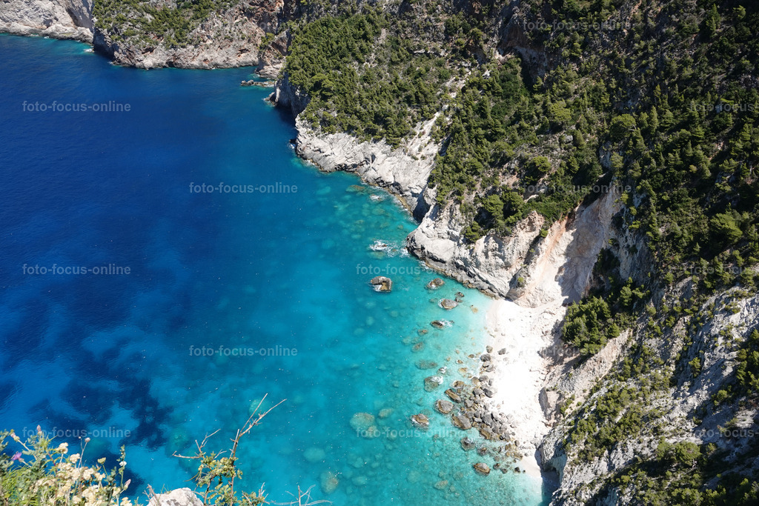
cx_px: 380
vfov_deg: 45.0
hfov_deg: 63.7
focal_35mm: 29
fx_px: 611
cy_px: 253
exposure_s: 1/640
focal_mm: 10.8
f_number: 4
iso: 100
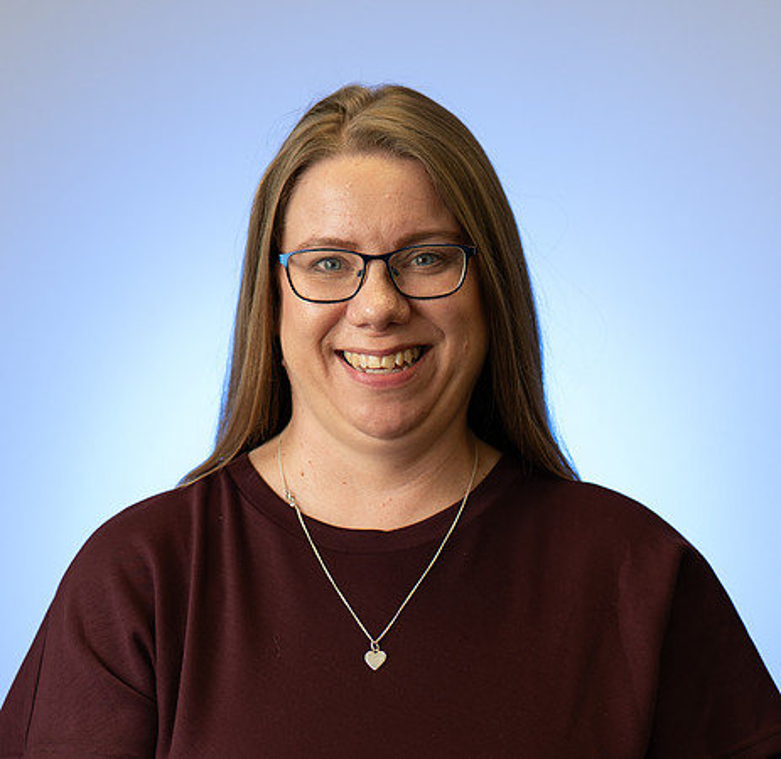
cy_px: 632
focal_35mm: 131
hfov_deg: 13.5
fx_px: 3293
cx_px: 432
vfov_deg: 13.1
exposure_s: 1/200
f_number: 1.8
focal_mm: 50
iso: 125
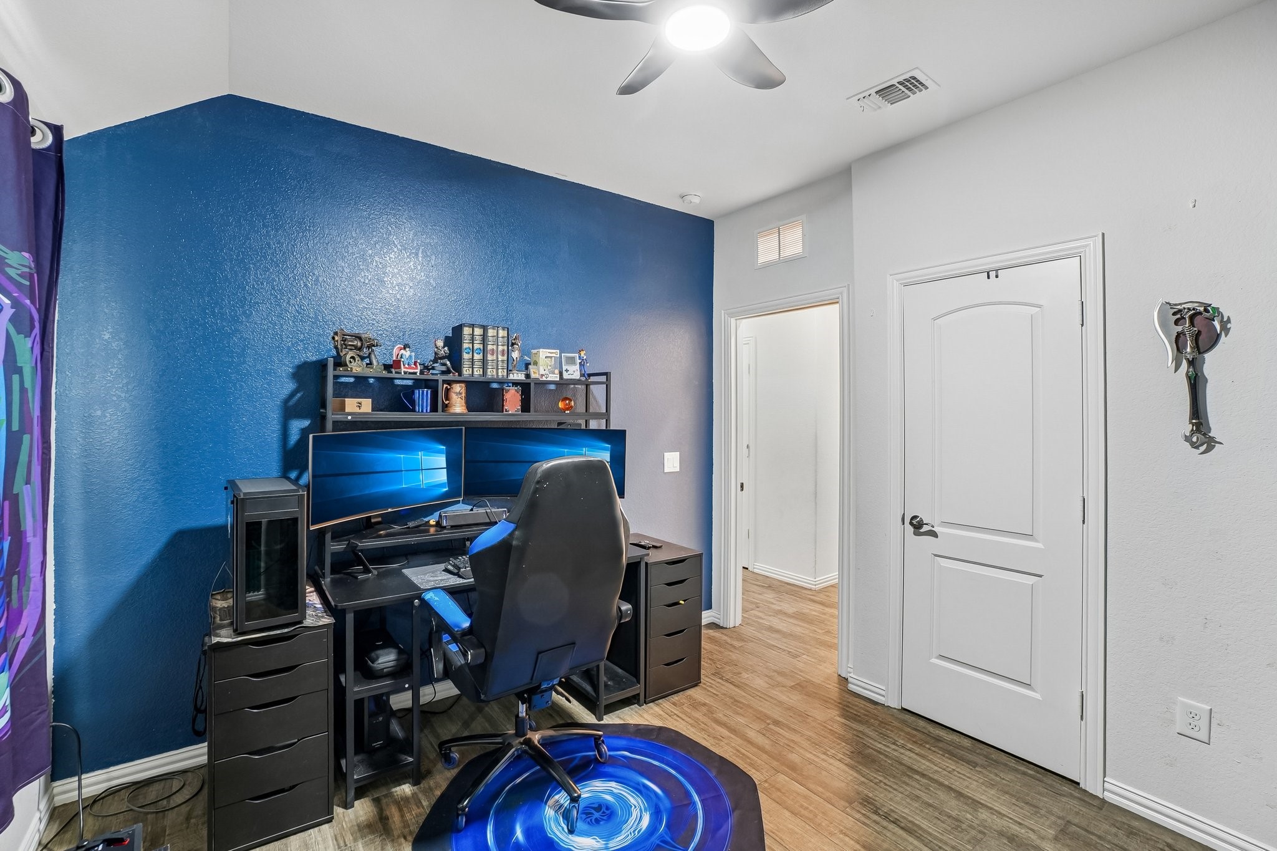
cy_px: 426
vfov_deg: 77.3
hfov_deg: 100.4
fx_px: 532
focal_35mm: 15
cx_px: 638
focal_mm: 10
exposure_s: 1/1.67
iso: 400
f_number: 8
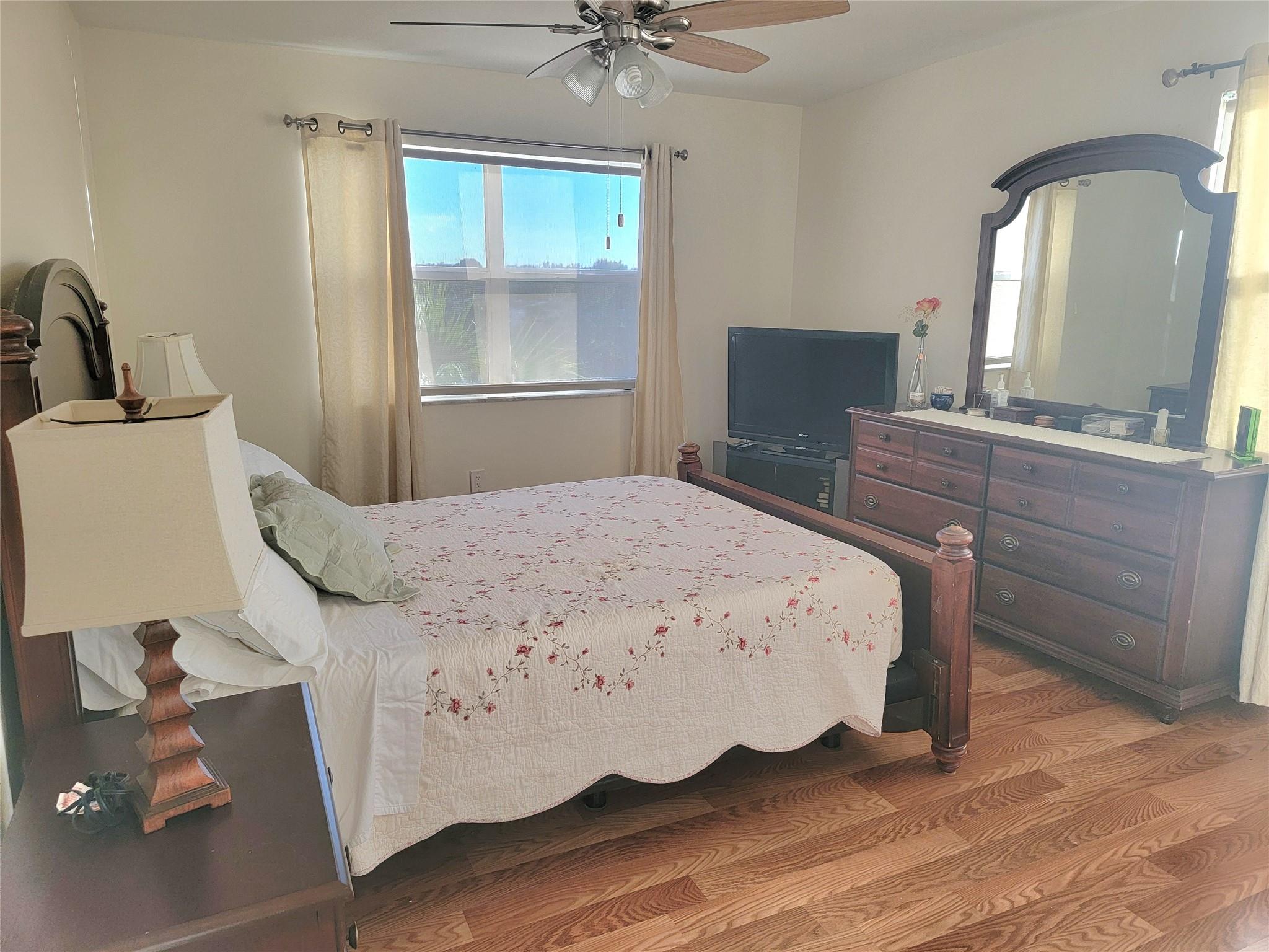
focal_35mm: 24
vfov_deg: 56.8
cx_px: 634
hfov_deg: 71.6
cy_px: 476
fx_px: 880
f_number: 1.8
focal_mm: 6.7
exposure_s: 1/120
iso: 200
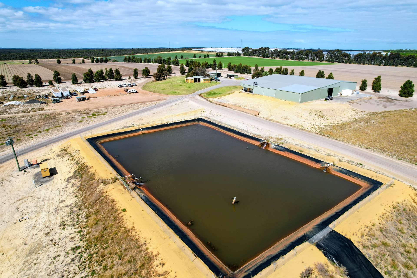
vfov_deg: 57.2
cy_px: 139
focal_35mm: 22
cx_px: 208
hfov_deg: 78.6
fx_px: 255
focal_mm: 8.38
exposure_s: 1/2000
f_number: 2.8
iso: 100
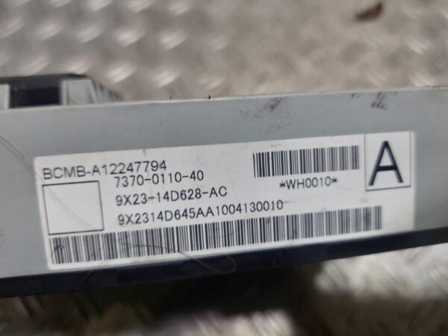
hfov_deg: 69.4
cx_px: 224
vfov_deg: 54.9
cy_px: 168
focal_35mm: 25
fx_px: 324
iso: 64
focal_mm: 5.23
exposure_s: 1/50
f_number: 1.8
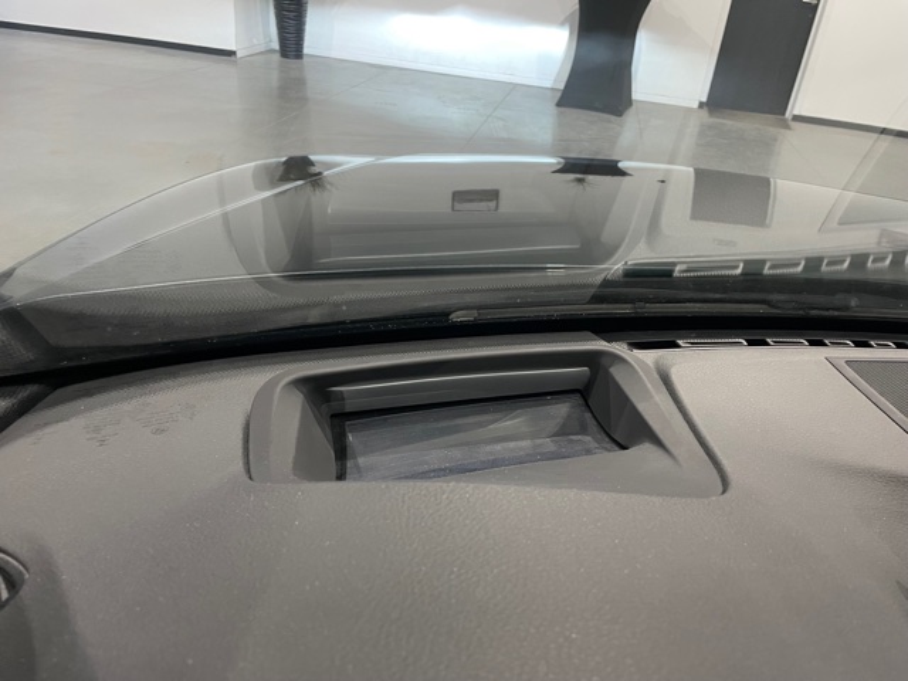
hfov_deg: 67.3
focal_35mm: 26
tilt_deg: -30.6
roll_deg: -6.6
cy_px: 340
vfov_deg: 53.1
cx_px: 454
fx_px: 682
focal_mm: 4.2
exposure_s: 1/51
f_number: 1.6
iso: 250
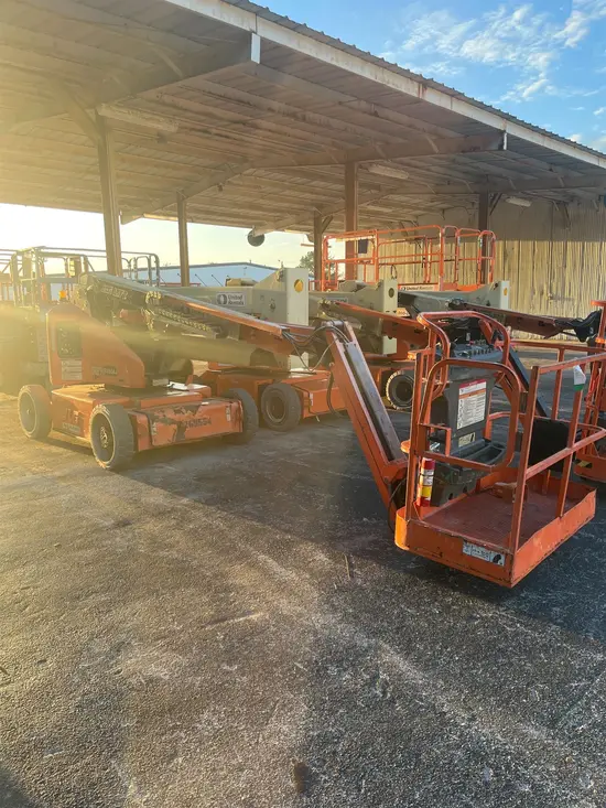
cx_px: 303
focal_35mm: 26
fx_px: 607
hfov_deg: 53.1
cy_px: 404
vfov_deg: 67.3
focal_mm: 5.1
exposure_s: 1/290
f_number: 1.6
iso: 40
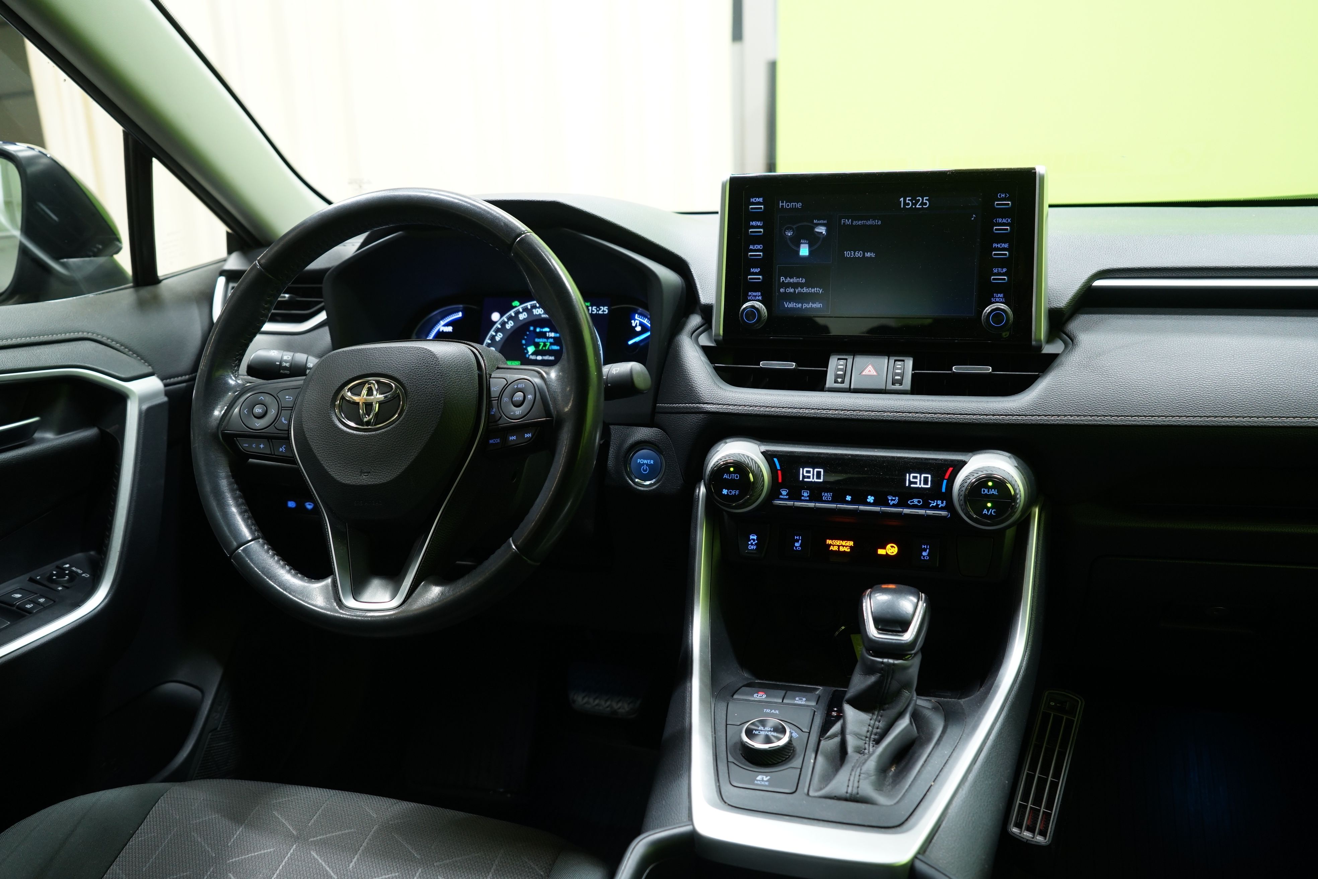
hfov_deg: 63.7
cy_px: 440
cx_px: 659
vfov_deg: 45.0
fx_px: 1062
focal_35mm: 29
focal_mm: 29
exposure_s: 1/20
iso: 800
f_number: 4.5
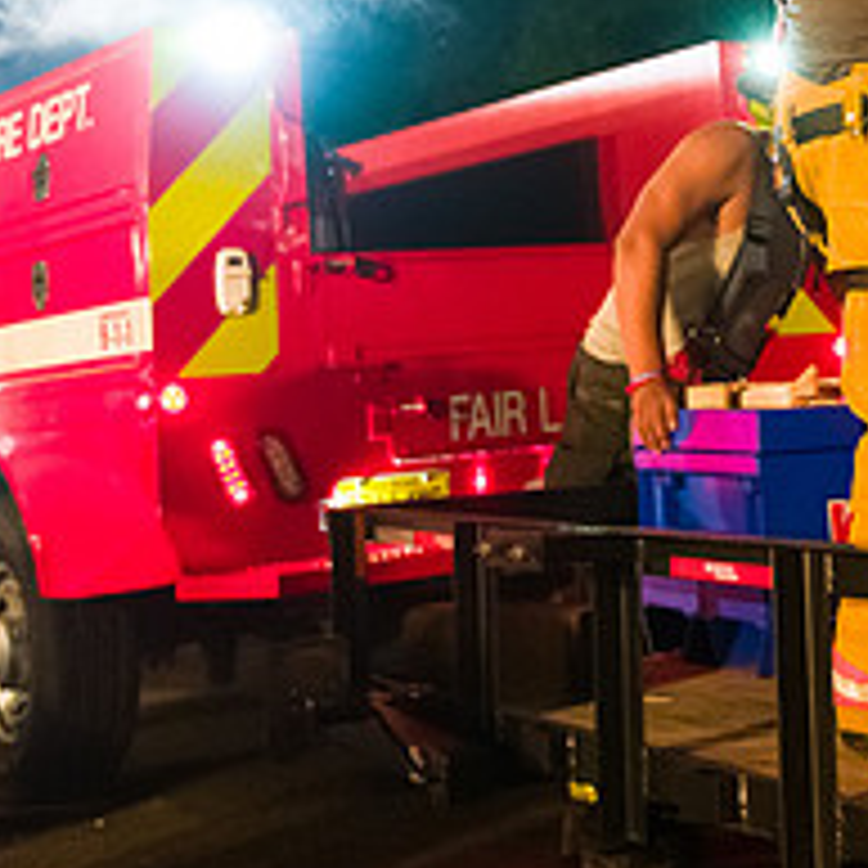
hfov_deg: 21.5
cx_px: 760
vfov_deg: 21.3
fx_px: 2241
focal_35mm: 79
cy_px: 34
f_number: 3.2
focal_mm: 31
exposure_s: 1/125
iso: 6400
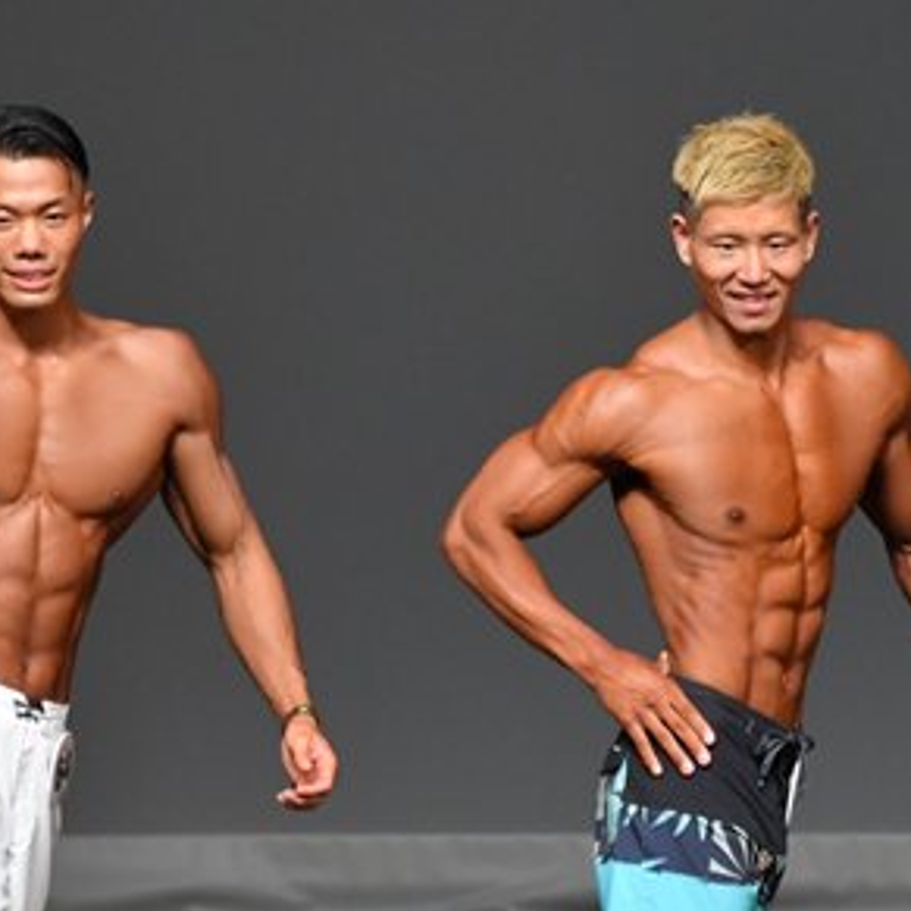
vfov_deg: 2.5
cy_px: 748
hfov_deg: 2.5
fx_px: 21229
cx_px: 618
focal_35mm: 713
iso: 2500
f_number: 5.6
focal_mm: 210
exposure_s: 1/400
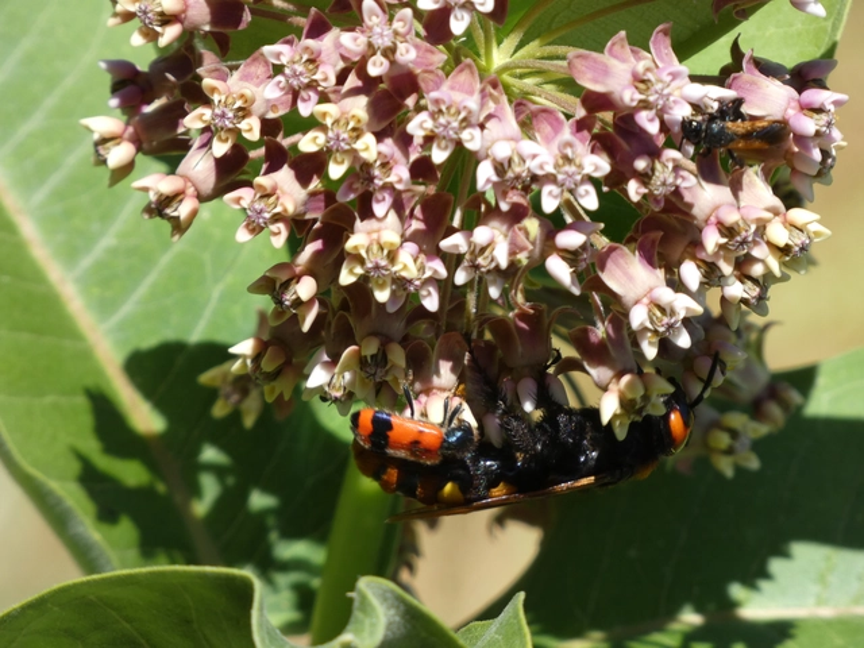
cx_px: 432
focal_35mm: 661
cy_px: 324
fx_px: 16498
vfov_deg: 2.3
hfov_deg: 3.0
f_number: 5.6
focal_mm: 118.5
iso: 80
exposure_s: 1/250
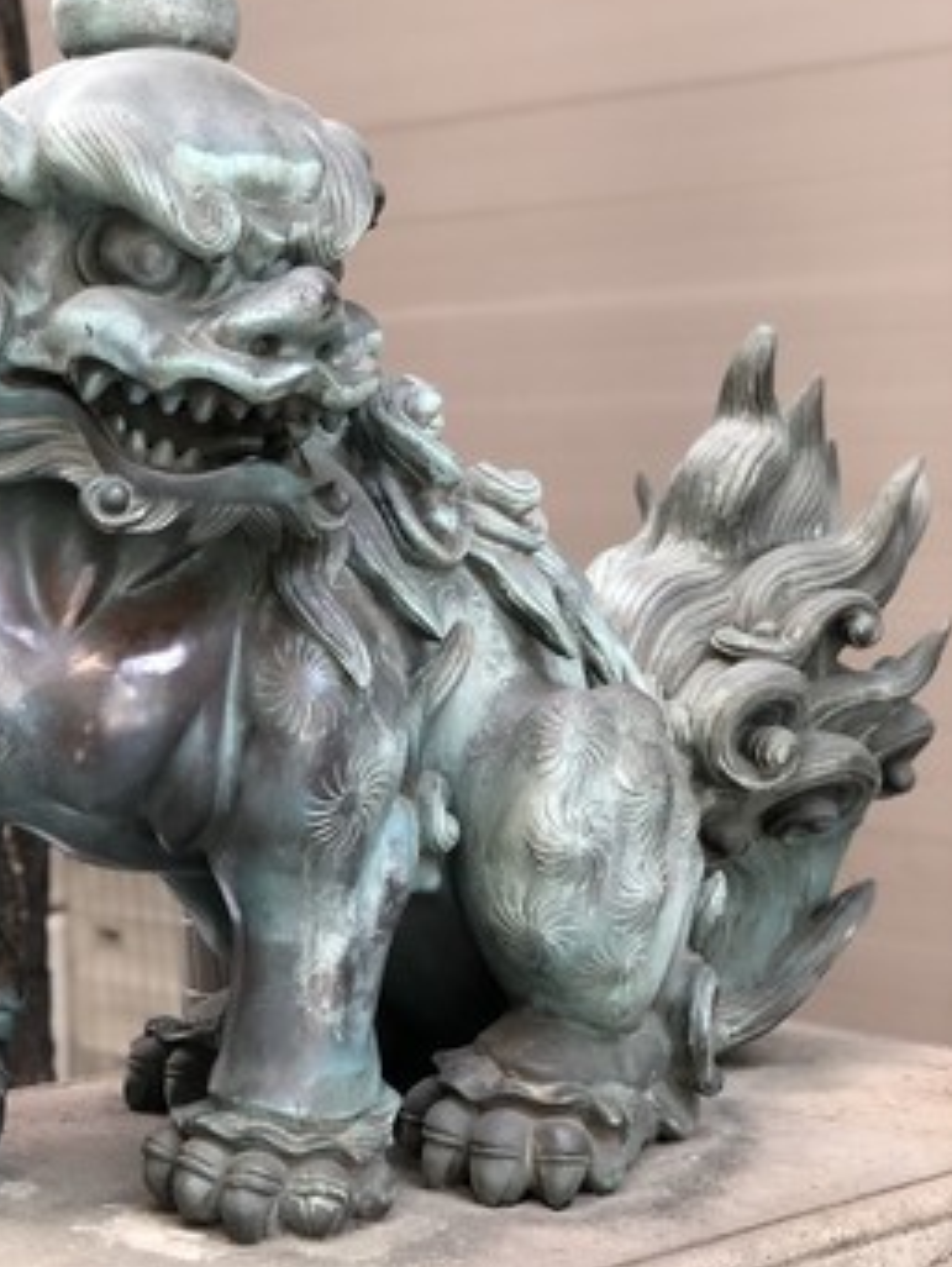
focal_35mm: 75
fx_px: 2747
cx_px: 330
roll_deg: +0.4
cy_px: 482
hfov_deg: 19.6
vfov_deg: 25.9
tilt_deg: -1.2
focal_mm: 6.6
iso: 125
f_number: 2.8
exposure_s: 1/60
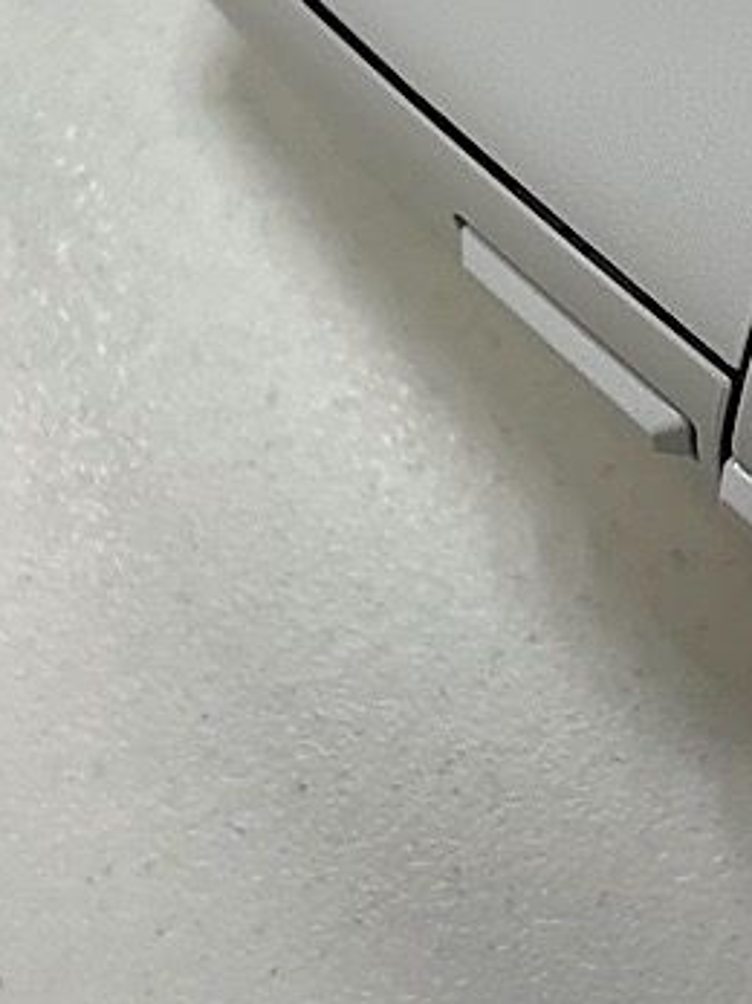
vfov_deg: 20.2
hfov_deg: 15.2
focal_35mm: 96
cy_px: 182
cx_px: 732
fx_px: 2782
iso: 50
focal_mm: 5.96
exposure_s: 1/100
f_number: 1.6
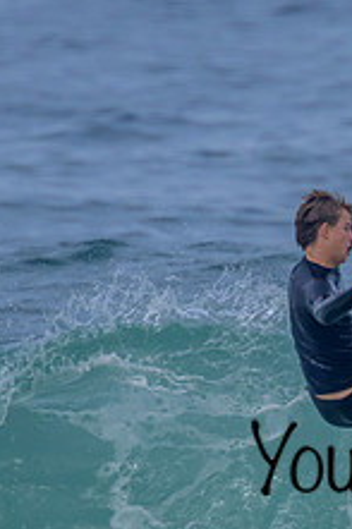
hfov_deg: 0.5
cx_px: 281
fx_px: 41569
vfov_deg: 0.7
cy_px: 375
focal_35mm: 2830
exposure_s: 1/2000
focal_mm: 800
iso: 640
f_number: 11
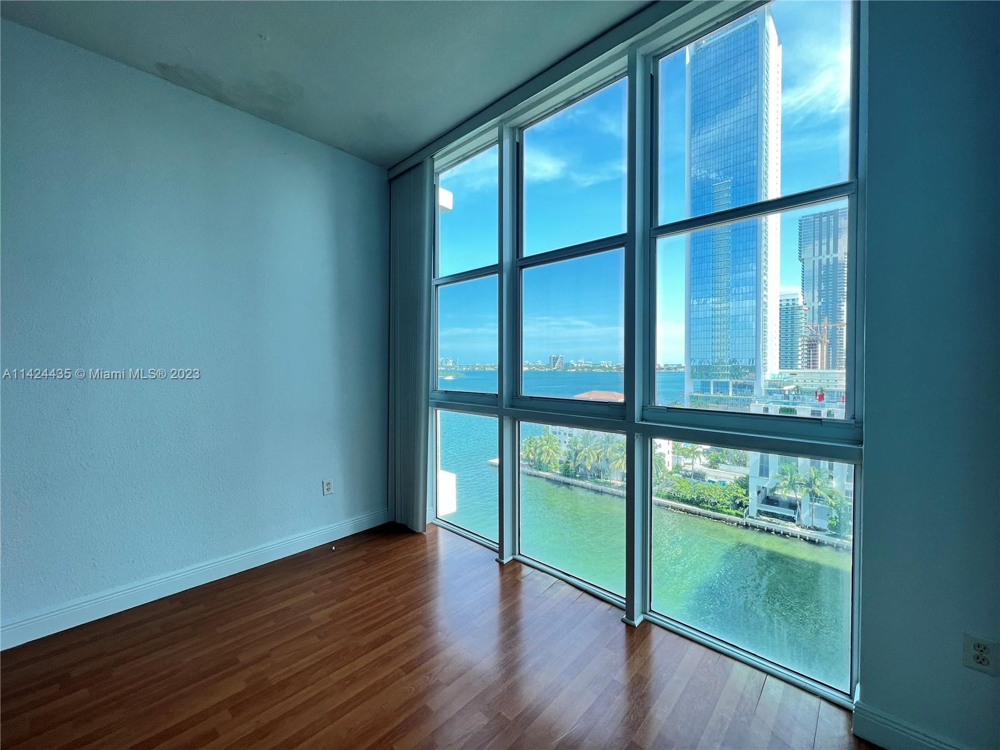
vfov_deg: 89.9
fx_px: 376
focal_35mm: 13
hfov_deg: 106.2
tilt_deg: -1.3
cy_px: 375
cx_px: 500
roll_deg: +0.6
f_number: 1.8
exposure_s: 1/134
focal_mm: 1.57
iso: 32
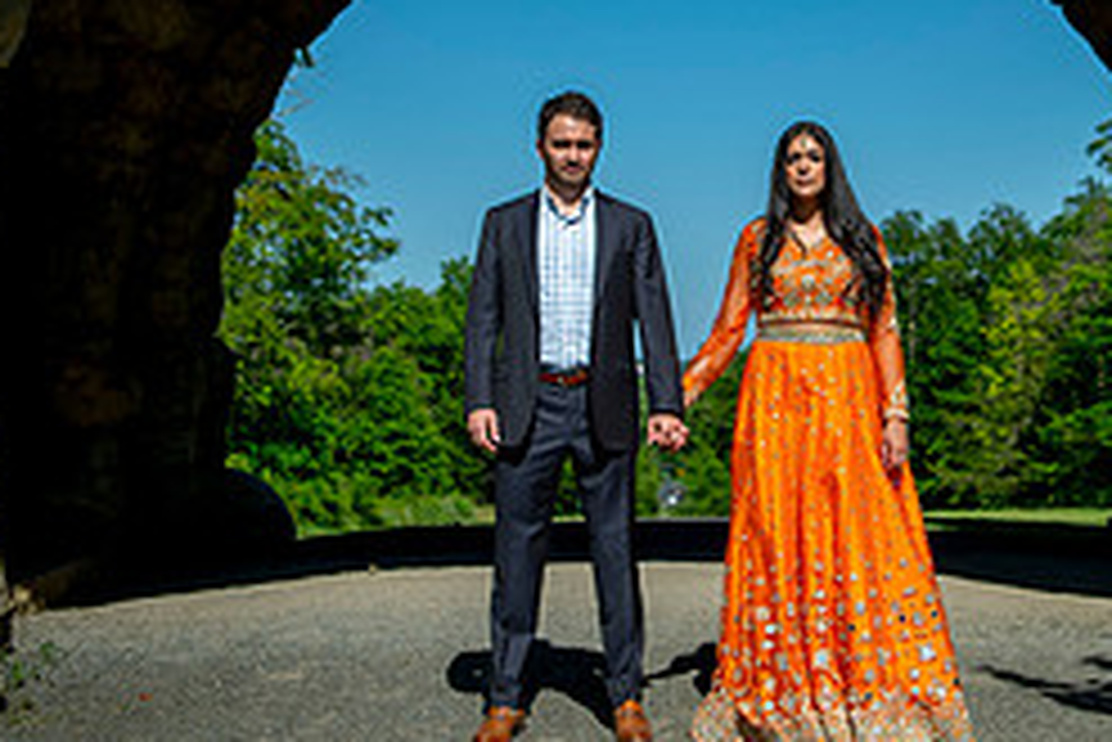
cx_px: 812
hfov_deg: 23.4
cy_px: 53
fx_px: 2658
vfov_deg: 15.7
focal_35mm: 86
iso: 160
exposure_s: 1/4000
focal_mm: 35
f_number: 2.8
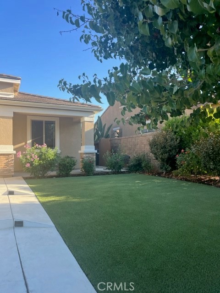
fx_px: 220
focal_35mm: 26
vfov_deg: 67.3
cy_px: 146
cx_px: 110
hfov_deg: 53.1
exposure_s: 1/672
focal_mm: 5.1
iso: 50
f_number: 1.6
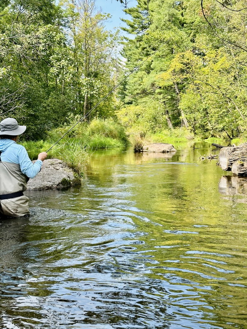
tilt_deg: -5.0
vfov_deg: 39.7
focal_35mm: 48
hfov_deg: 30.3
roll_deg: -0.7
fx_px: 457
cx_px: 124
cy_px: 164
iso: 64
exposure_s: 1/1050
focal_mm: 6.86
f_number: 1.78
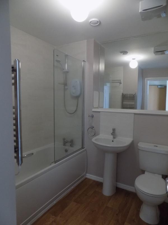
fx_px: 149
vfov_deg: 73.9
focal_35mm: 23
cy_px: 112
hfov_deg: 58.9
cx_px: 84
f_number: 3.1
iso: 360
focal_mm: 4
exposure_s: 1/30
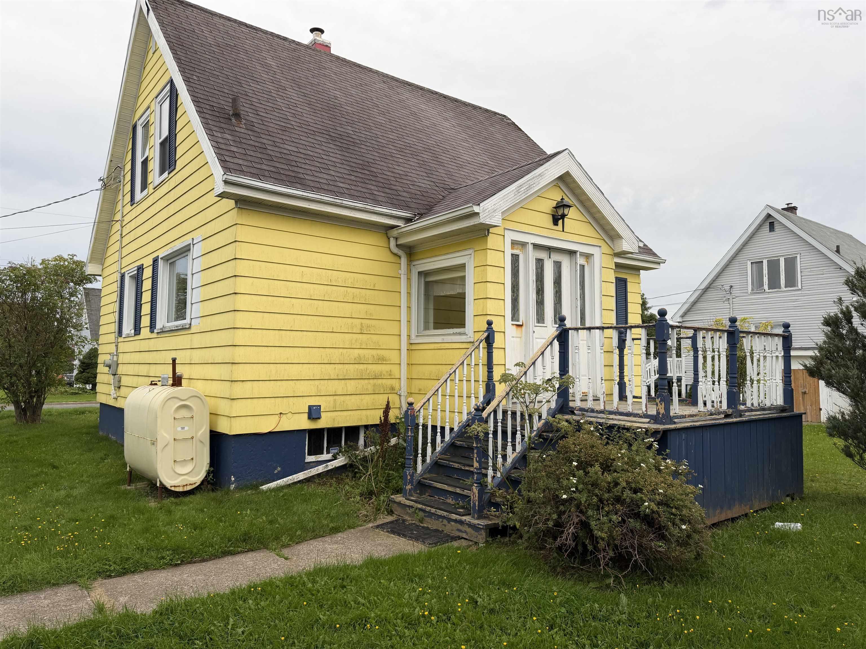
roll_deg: -0.6
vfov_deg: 56.8
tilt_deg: +3.9
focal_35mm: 24
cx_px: 433
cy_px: 324
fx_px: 600
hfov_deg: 71.6
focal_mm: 6.76
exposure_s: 1/162
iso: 64
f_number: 1.78
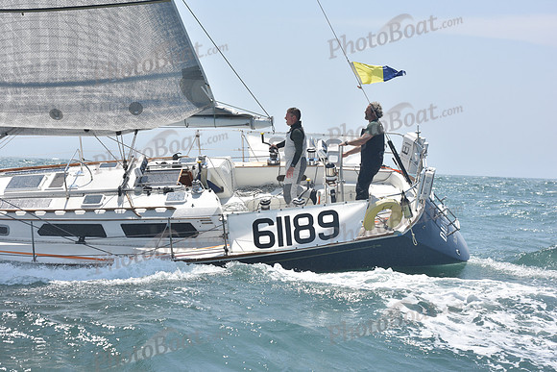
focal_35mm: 86
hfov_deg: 23.6
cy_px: 186
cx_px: 278
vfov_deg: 15.9
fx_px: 1331
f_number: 9
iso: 320
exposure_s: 1/1000
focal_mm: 86
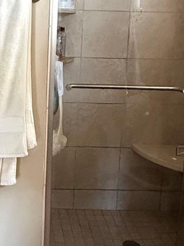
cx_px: 18
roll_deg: -1.8
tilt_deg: -8.9
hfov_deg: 27.5
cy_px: 79
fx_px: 362
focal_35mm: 51
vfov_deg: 37.0
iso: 1000
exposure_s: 1/60
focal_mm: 2.22
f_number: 2.2
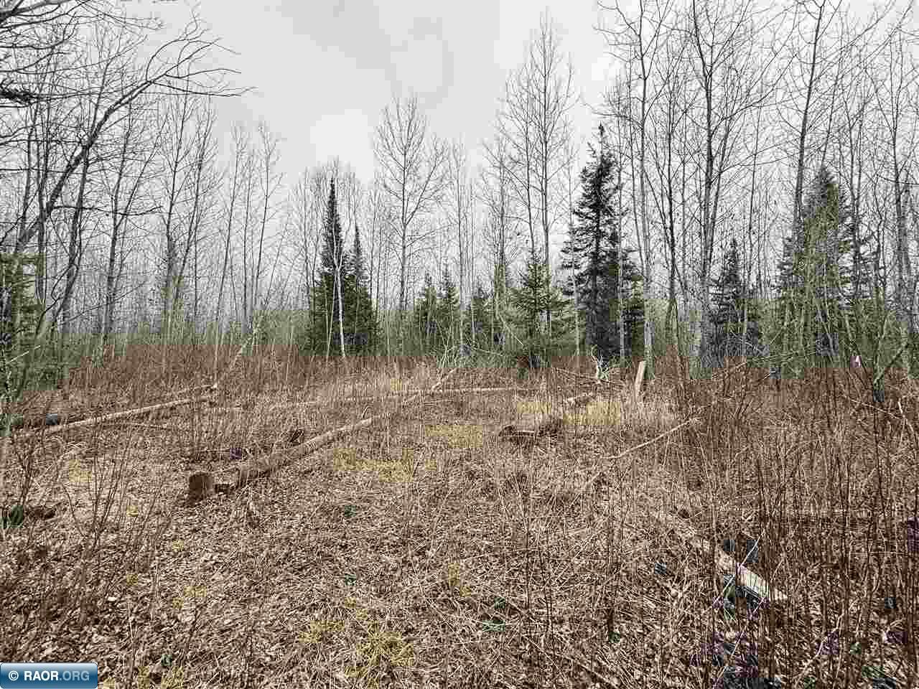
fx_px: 372
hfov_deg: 102.1
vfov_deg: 85.7
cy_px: 344
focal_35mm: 14
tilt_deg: +1.2
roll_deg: -0.5
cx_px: 460
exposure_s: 1/527
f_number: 2.2
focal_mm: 2.22
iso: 50
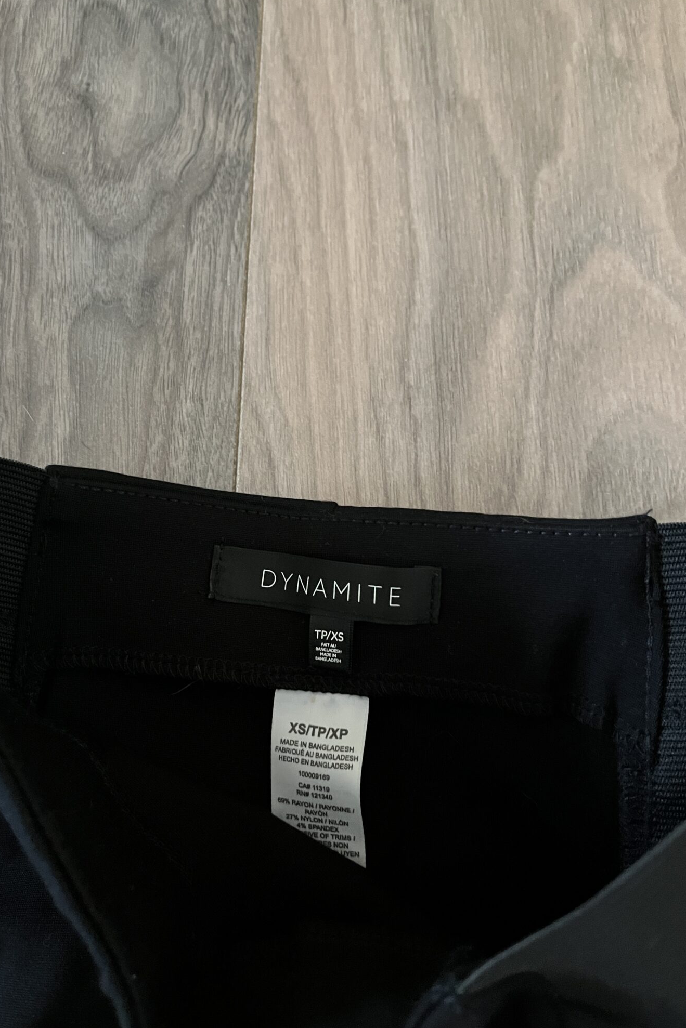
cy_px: 525
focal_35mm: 28
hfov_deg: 46.4
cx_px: 321
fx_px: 800
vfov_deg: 65.5
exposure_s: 1/30
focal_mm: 5.1
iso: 800
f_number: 1.6
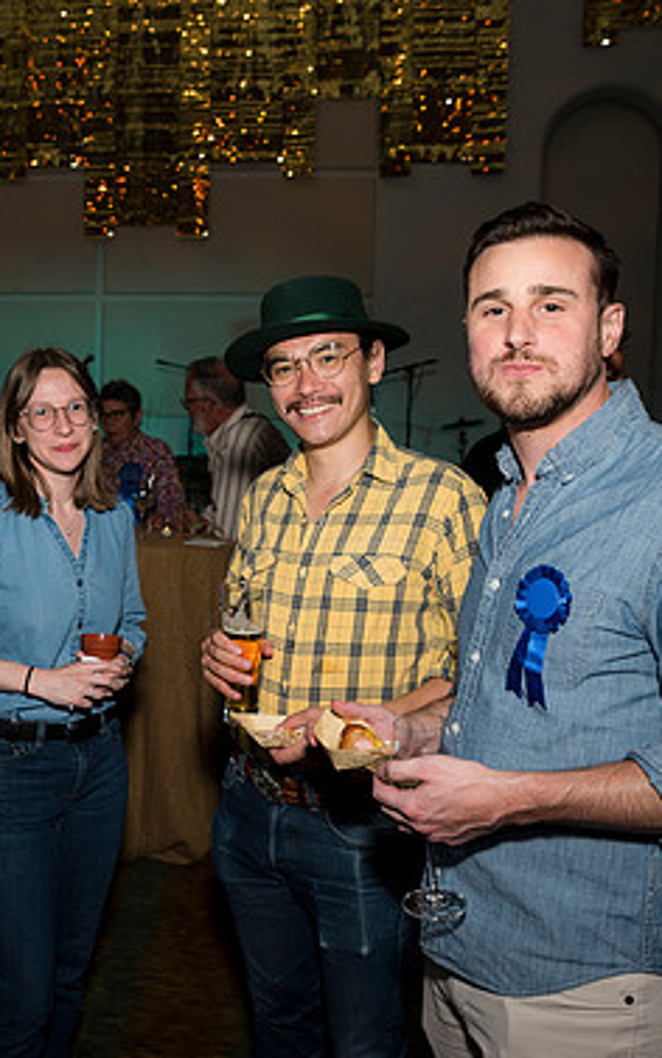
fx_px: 1096
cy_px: 523
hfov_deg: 31.9
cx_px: 56
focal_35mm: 38
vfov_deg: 51.5
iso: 800
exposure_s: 1/160
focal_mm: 24
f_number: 5.6
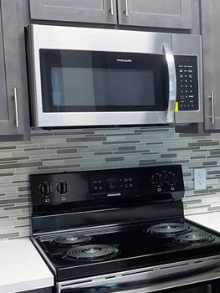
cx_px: 214
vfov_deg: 33.7
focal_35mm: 57
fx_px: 482
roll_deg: +0.6
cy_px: 169
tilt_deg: -4.8
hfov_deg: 24.6
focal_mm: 4.25
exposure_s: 1/60
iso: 160
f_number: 1.8
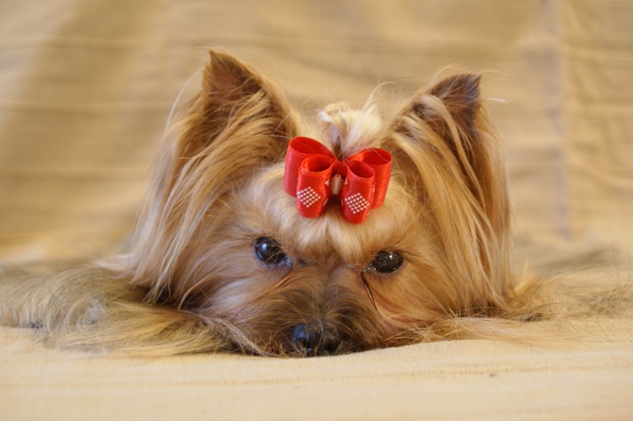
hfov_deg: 33.4
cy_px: 210
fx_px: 1054
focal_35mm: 60
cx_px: 316
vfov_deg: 22.6
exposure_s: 1/15
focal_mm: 40
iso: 400
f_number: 5.6
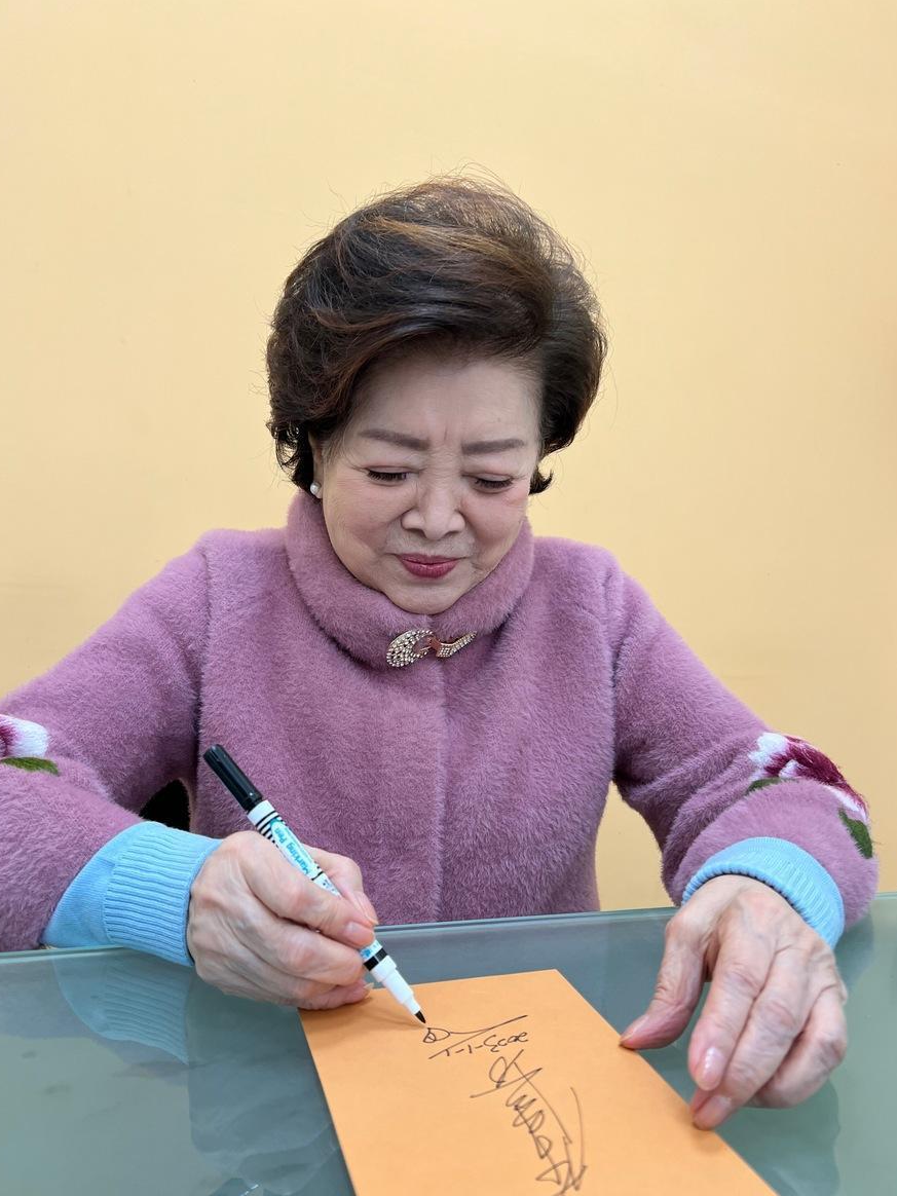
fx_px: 933
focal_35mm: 27
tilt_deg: -2.8
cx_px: 441
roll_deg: -1.4
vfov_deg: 65.3
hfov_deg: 51.4
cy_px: 617
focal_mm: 5.7
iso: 100
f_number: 1.5
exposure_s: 1/60
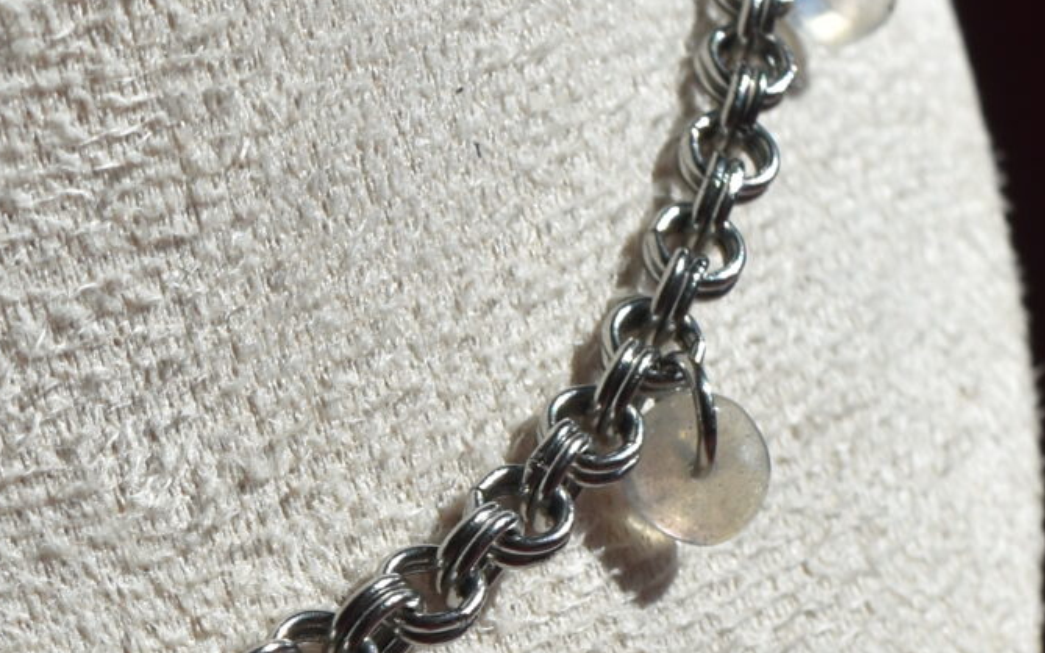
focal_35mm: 117
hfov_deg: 17.2
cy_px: 1004
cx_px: -119
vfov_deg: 10.8
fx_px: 3332
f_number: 8
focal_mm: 20
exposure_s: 1/400
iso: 100
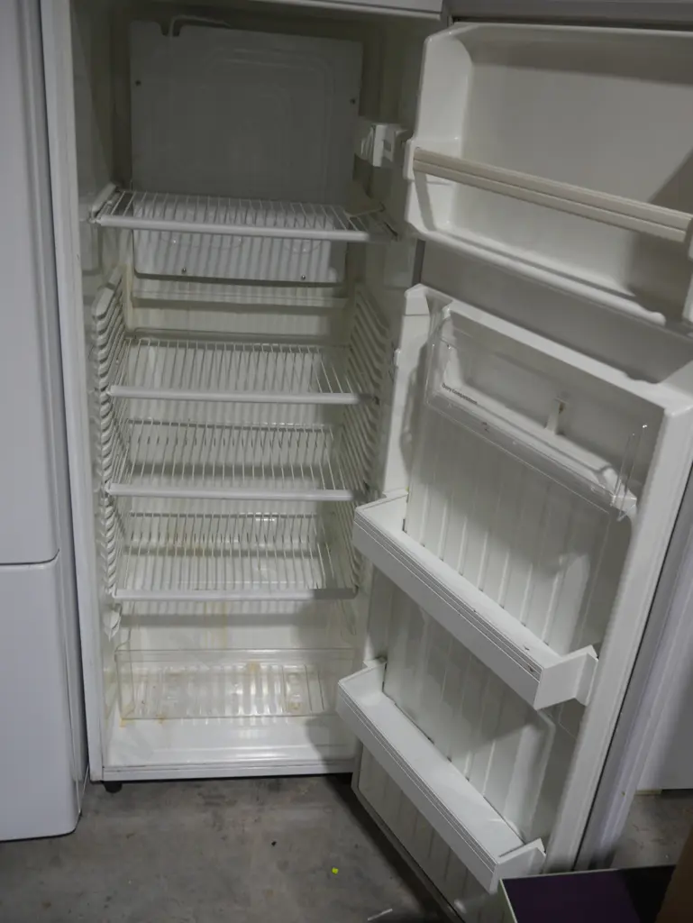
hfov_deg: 44.2
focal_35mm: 32
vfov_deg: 56.8
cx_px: 346
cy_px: 462
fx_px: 853
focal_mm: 16
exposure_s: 1/80
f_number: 3.6
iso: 200
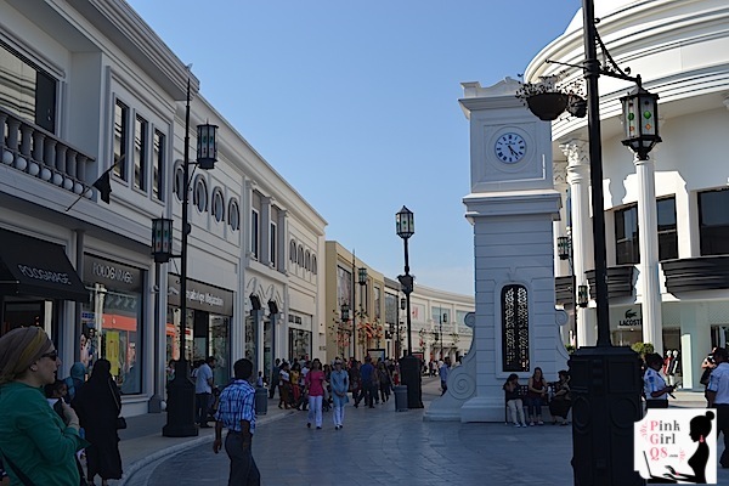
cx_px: 364
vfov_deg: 30.8
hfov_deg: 45.0
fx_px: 881
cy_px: 243
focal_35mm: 44
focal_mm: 29
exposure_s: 1/250
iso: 100
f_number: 8
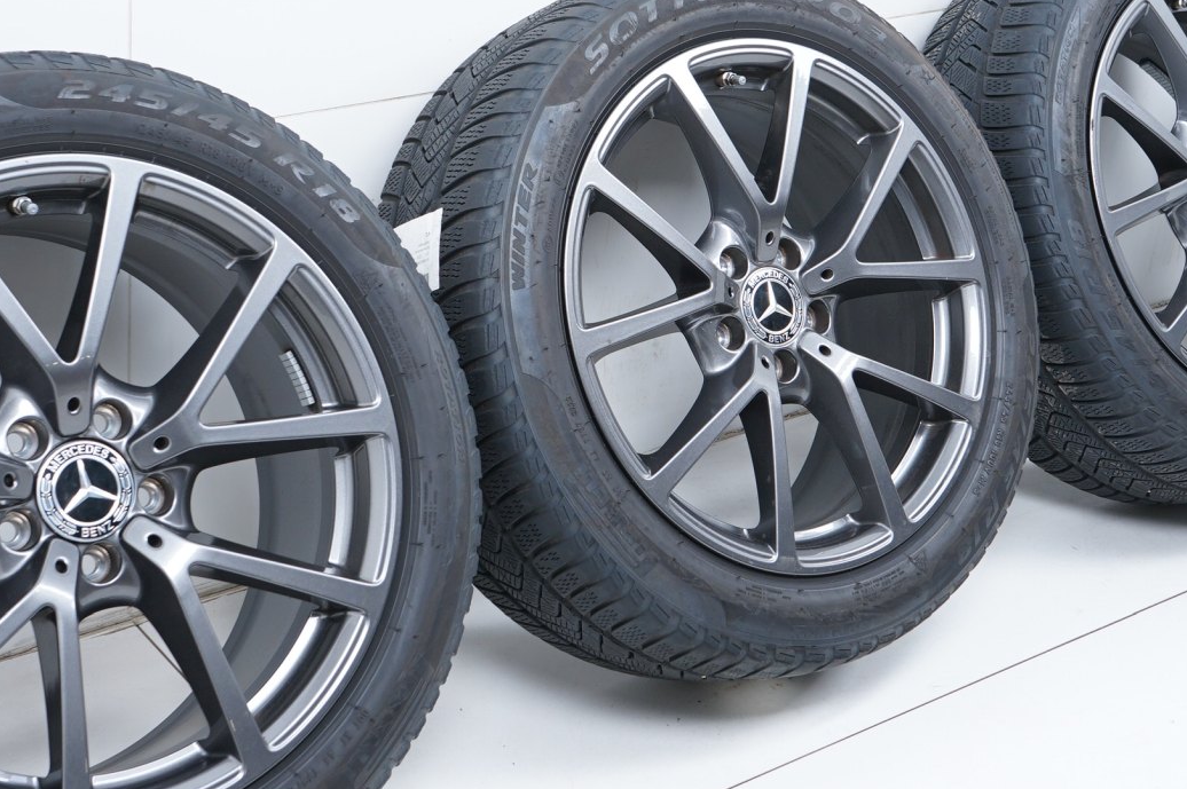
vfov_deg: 21.4
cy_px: 248
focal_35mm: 63
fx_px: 2076
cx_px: 639
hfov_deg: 31.9
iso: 250
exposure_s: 1/125
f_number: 7.1
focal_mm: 34
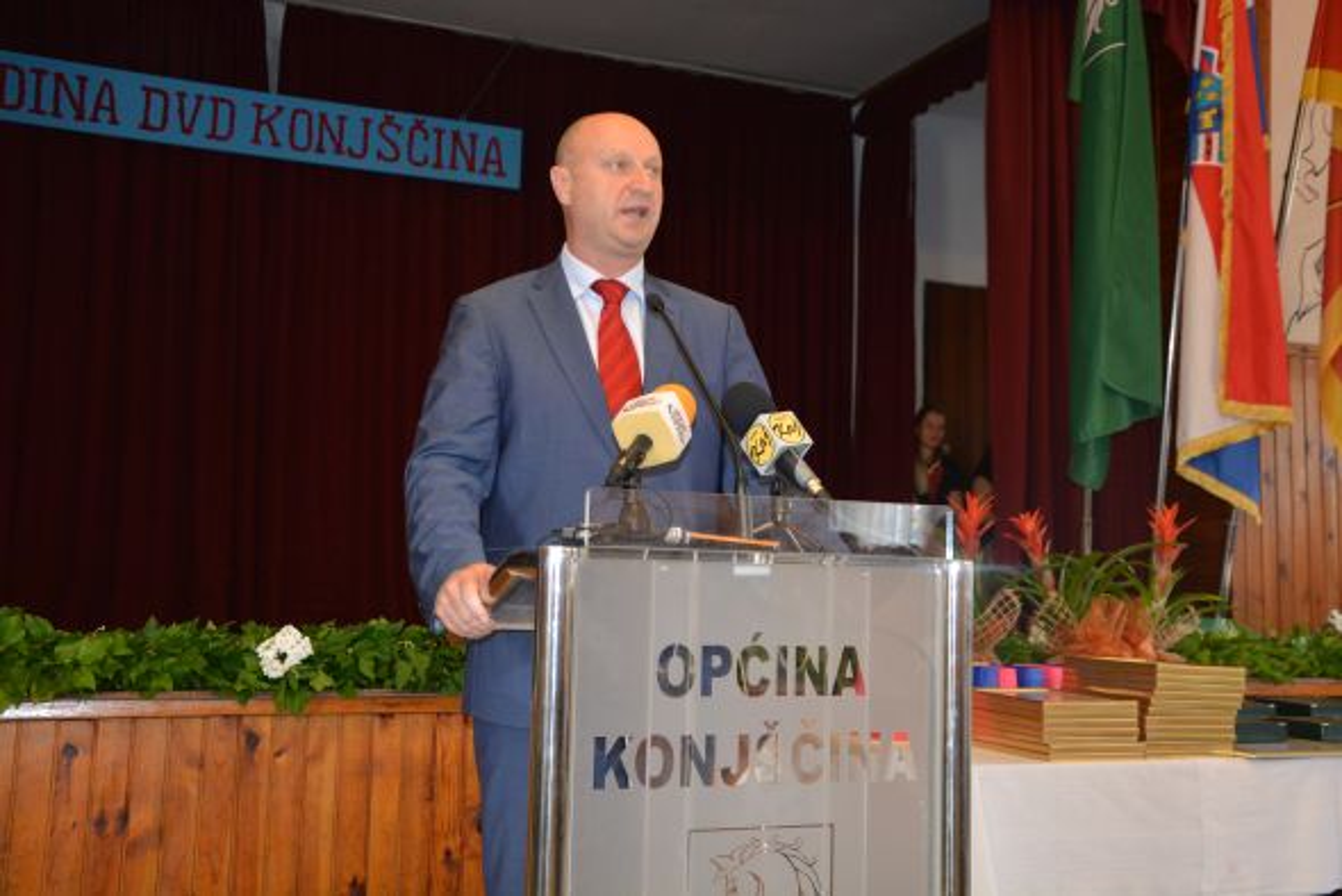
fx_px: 1454
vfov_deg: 34.2
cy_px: 448
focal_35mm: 39
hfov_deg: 49.5
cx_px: 671
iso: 1000
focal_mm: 26
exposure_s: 1/60
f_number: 4
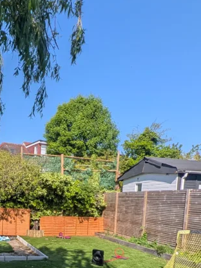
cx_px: 6
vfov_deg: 52.6
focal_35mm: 32
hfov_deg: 39.6
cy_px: 220
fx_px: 248
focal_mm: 1.54
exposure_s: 1/861
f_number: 2.2
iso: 30
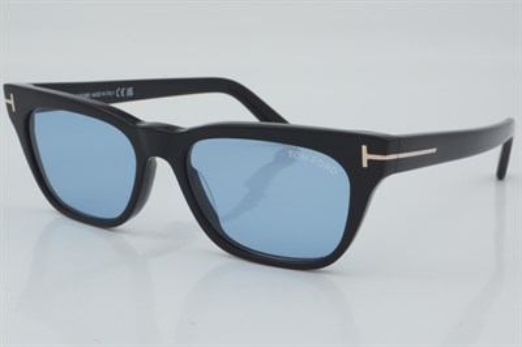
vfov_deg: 16.5
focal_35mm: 82
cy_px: 174
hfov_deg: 24.6
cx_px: 261
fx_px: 1195
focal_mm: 55
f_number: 29
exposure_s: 1/4
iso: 100
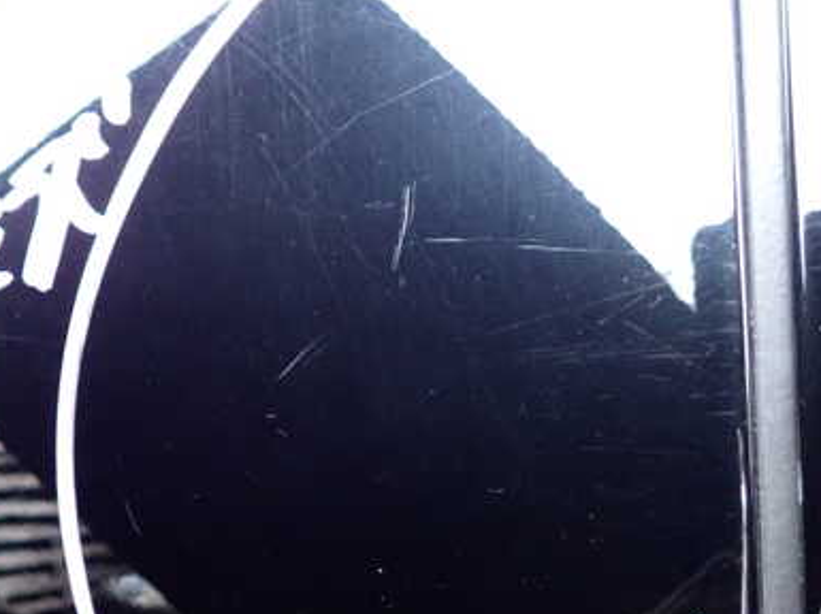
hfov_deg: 46.2
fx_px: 924
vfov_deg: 36.5
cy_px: 388
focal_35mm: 39
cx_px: 203
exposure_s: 1/60
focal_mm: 4.5
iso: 1000
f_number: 2
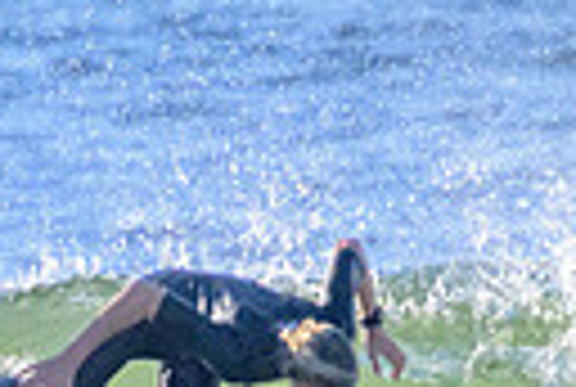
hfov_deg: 0.6
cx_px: 22
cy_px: 713
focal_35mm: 3617
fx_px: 58007
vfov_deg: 0.4
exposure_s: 1/2000
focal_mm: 800
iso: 1800
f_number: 11
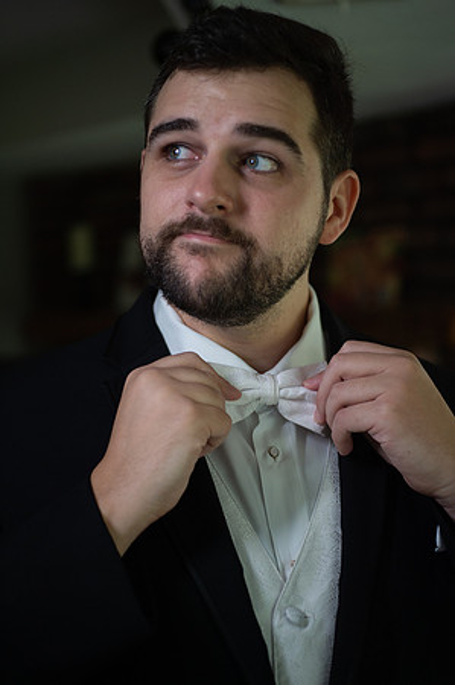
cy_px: 342
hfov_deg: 22.6
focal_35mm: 60
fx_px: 1140
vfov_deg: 33.4
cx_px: 228
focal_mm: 60
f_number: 3.2
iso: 1000
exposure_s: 1/250
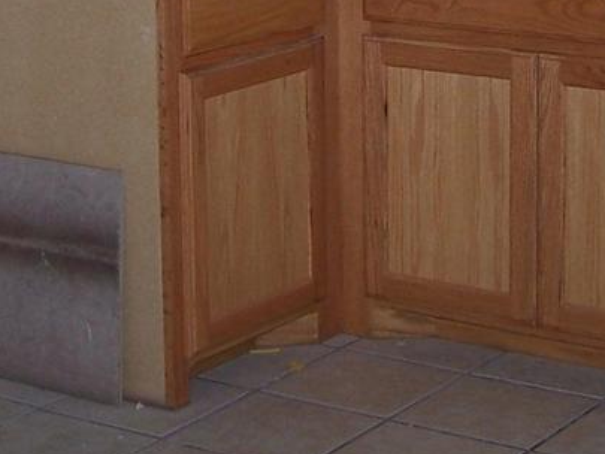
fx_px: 2098
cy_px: -158
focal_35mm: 120
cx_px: 356
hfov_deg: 16.4
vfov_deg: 12.0
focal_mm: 6.3
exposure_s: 1/60
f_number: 2.8
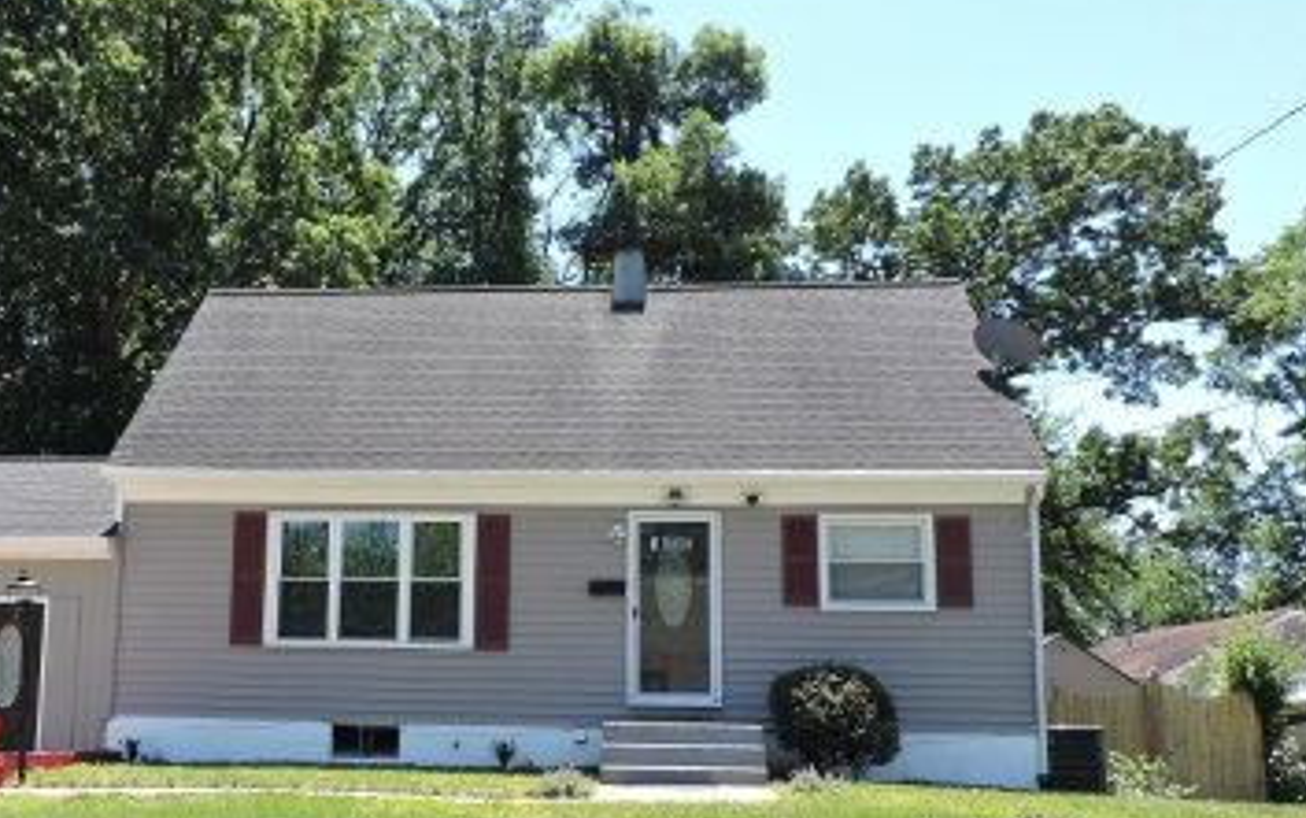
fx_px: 1531
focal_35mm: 43
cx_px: 437
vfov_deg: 29.8
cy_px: 477
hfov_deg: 45.5
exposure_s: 1/500
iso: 100
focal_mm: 5
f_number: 3.1
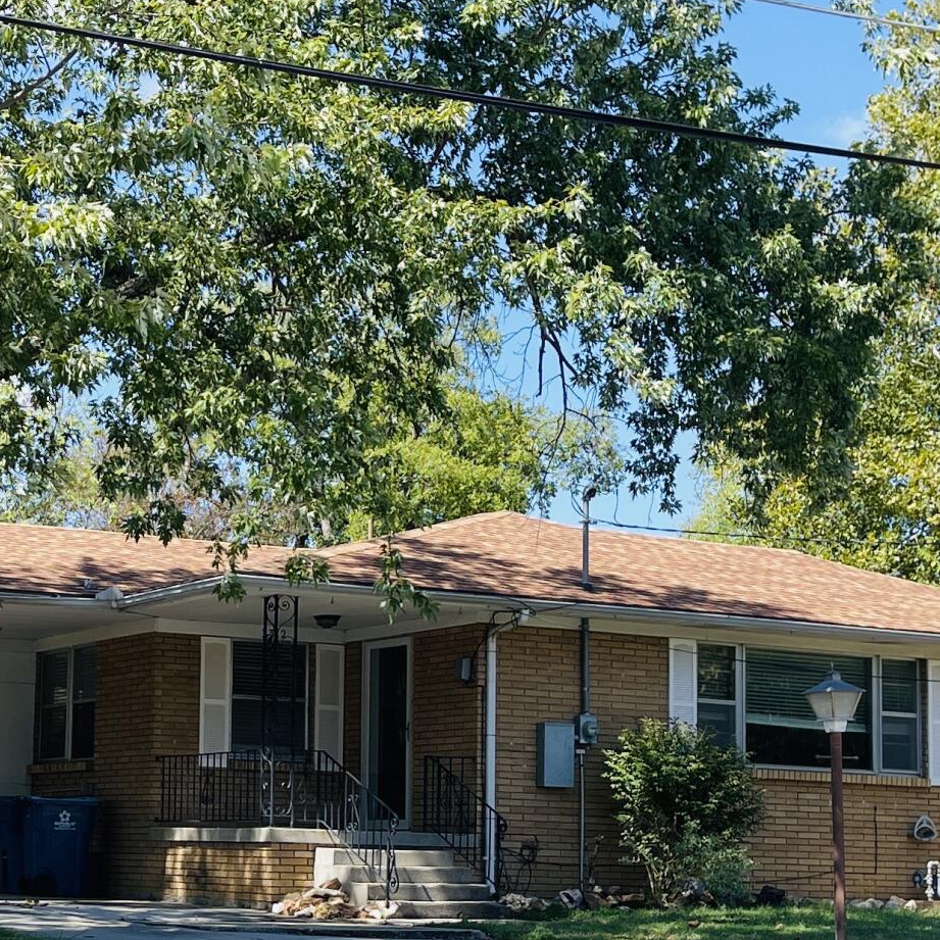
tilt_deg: +4.7
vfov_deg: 23.8
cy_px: 666
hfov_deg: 23.5
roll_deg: -1.9
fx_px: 2212
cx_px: 150
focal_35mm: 72
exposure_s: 1/2247
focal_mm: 5.1
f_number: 1.6
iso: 32
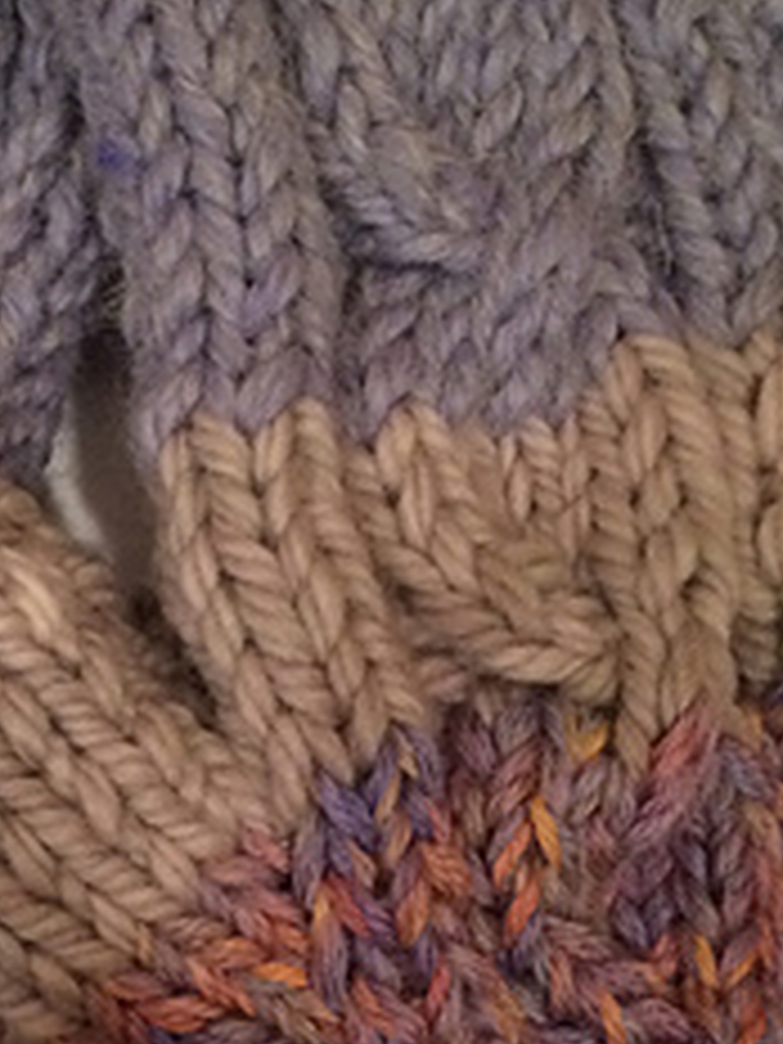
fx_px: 2413
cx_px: 171
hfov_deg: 18.3
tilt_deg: -85.7
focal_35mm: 80
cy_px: 788
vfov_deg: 24.1
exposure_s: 1/30
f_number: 2.2
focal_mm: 4.15
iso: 250
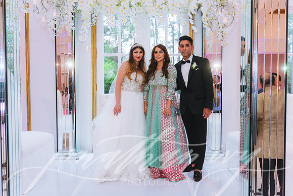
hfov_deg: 54.4
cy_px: 98
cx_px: 146
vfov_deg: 37.9
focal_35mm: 35
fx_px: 285
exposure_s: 1/200
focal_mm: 35
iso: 800
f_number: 2.8
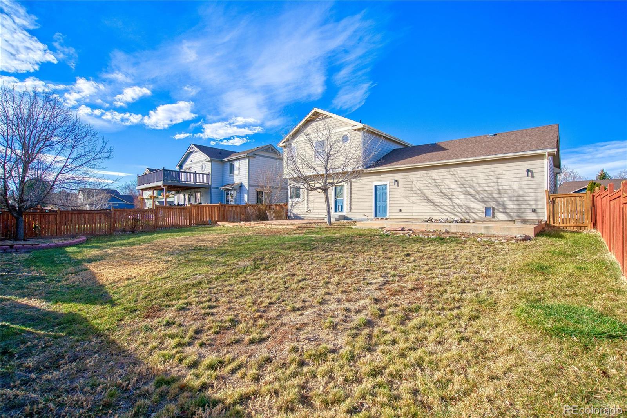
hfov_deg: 96.7
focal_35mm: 16
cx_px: 314
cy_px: 209
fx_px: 279
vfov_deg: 73.7
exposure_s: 1/2500
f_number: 4
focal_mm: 16
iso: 500
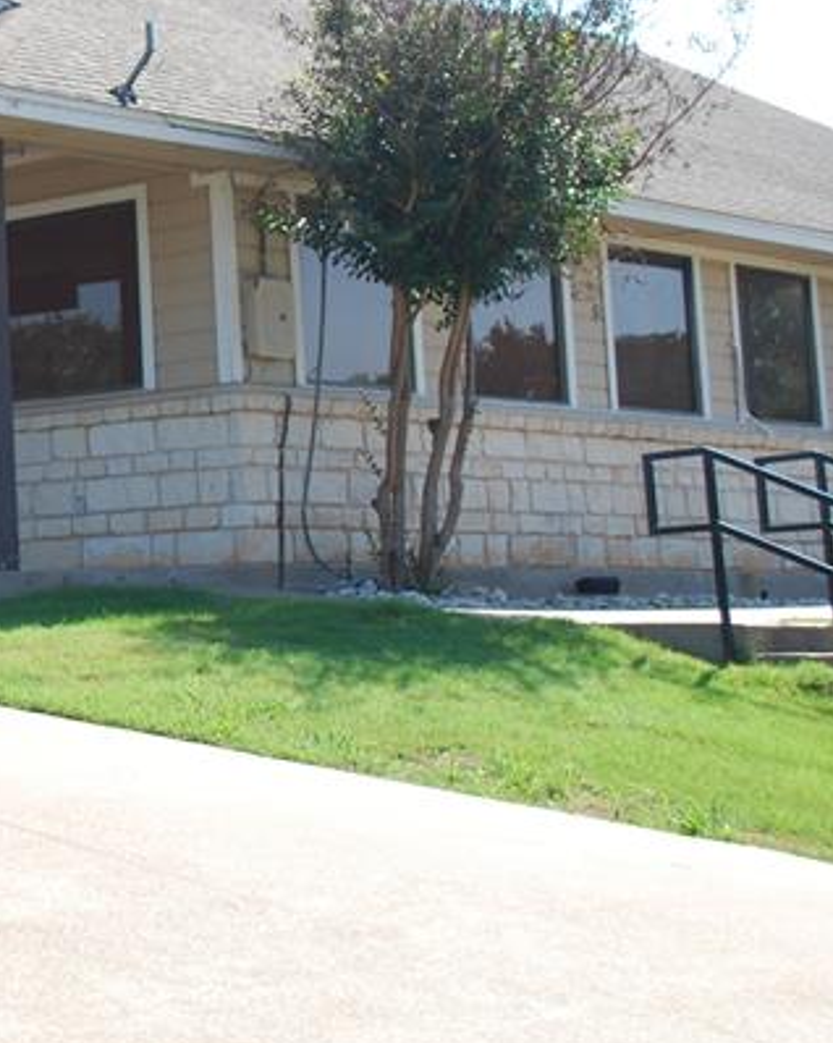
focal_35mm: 87
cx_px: -440
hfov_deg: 16.1
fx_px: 2683
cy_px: 258
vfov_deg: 21.8
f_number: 6.3
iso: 100
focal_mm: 24
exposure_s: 1/200
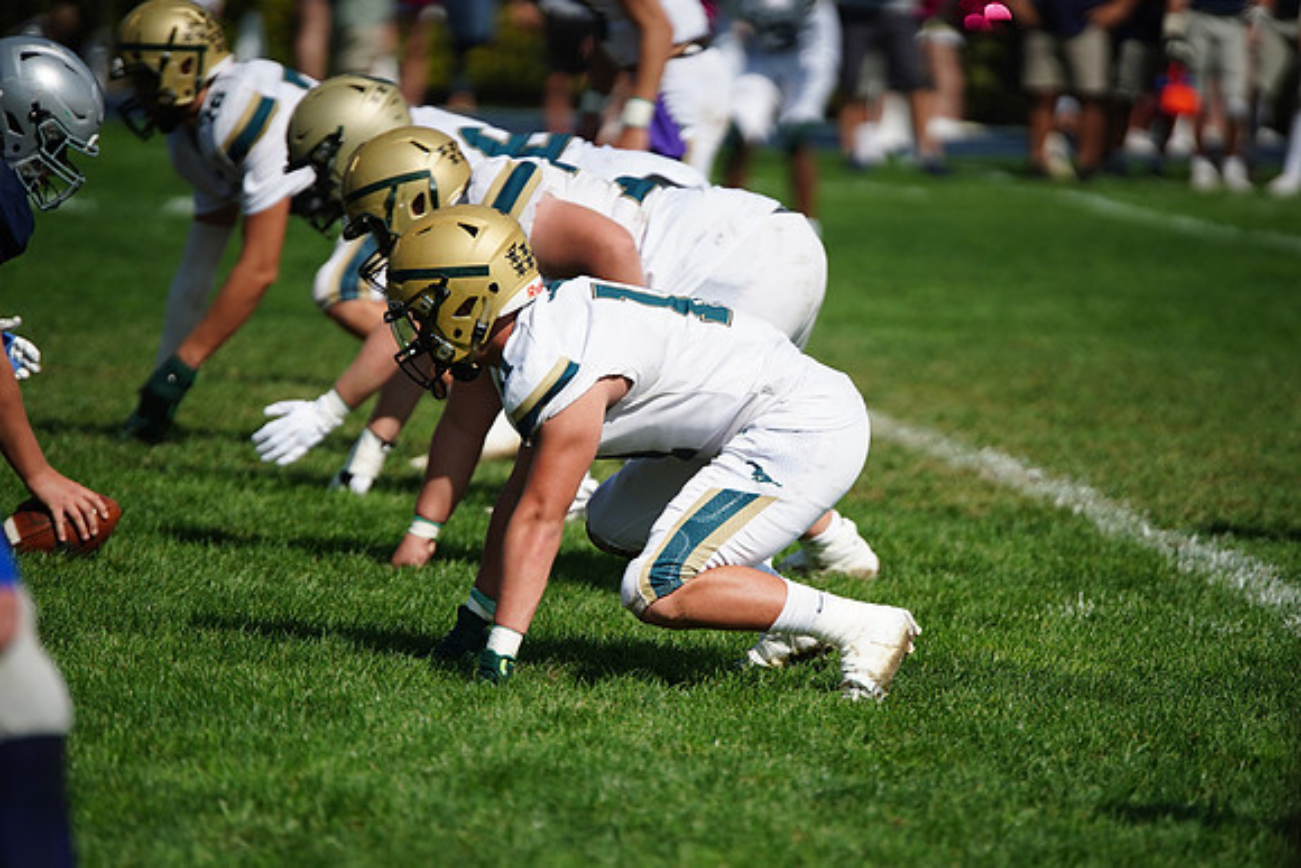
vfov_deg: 4.6
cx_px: 650
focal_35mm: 300
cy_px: 434
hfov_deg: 6.9
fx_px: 10844
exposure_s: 1/8000
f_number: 2.8
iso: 400
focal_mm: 300
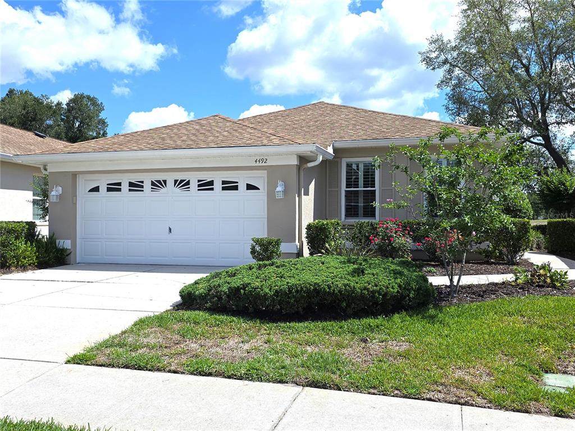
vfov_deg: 46.8
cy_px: 216
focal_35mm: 30
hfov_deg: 60.0
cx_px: 288
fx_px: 498
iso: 12
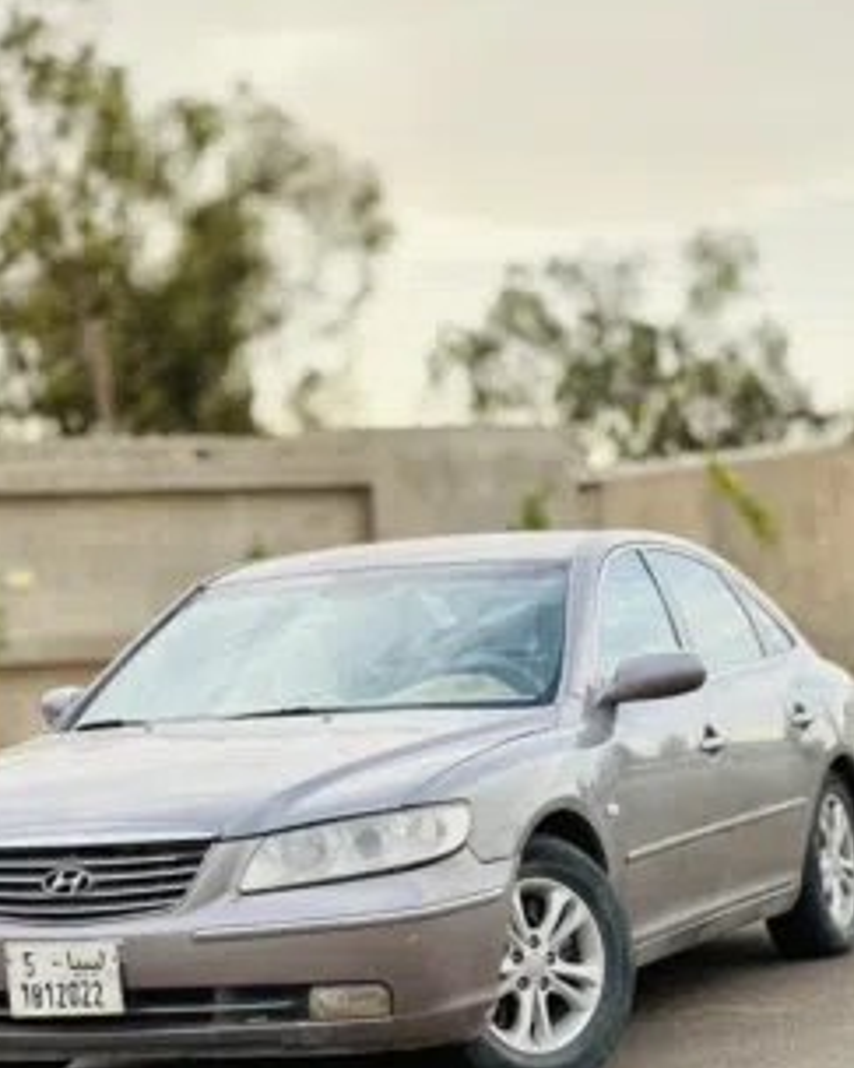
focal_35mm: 99
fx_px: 3129
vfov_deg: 19.3
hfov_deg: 15.5
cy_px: 657
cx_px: 330
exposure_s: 1/121
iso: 50
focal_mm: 9
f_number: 2.8
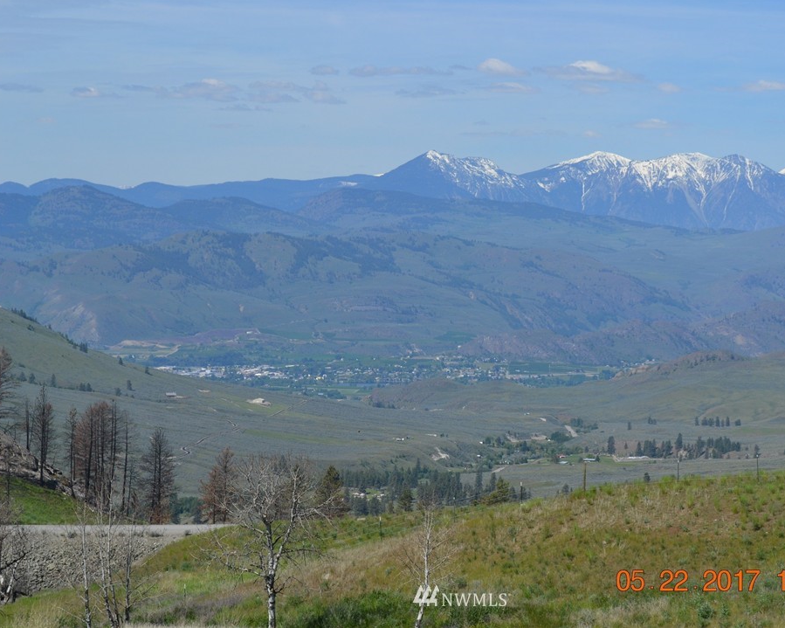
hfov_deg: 20.5
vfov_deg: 16.4
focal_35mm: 94
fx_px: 2174
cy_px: 313
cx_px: 462
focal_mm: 55
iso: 100
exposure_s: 1/250
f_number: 8
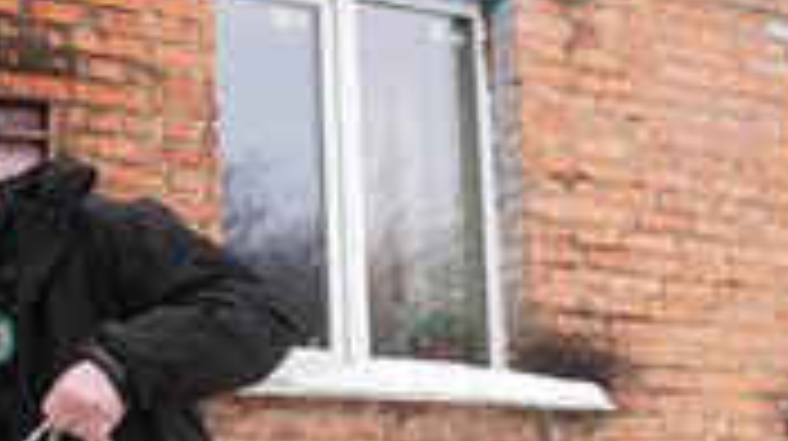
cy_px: 398
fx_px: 1503
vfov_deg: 16.5
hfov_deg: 26.9
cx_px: -90
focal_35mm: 72
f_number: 4
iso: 100
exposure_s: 1/160
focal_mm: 30
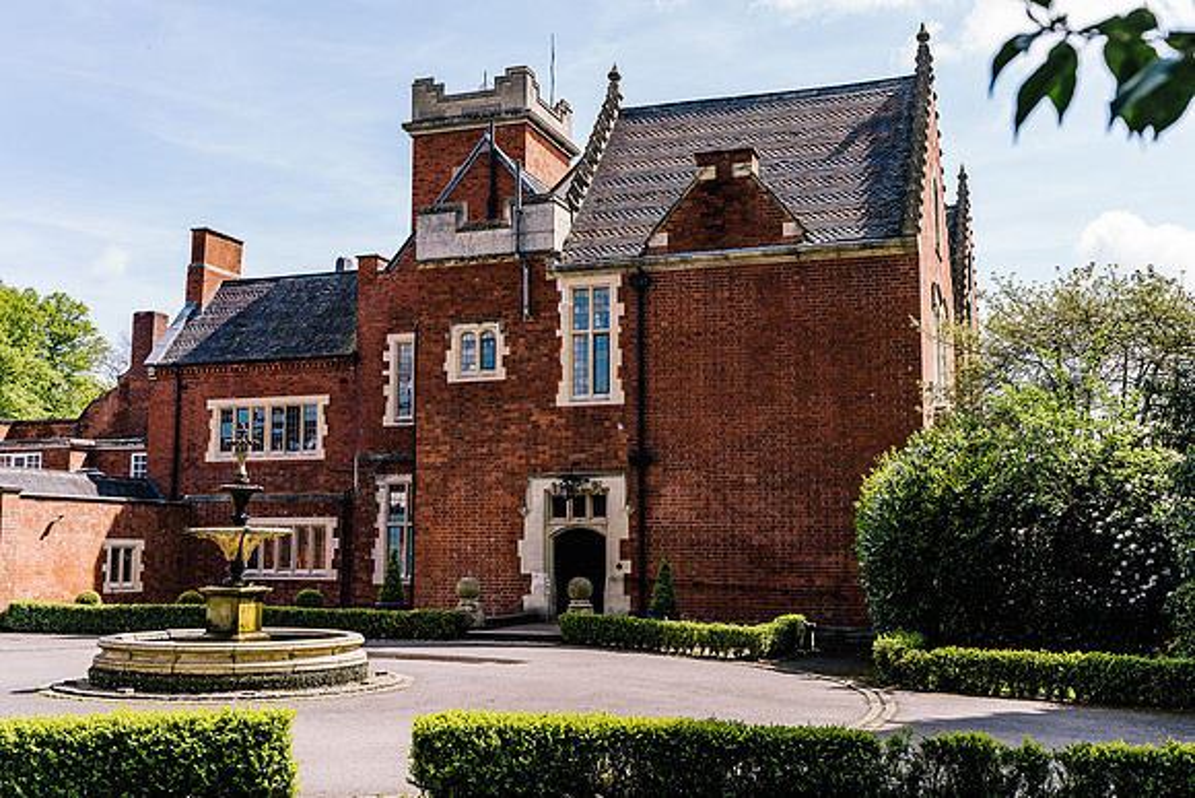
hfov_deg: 50.1
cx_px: 601
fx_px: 1279
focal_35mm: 39
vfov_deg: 34.6
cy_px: 398
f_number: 5
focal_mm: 38
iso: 125
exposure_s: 1/250
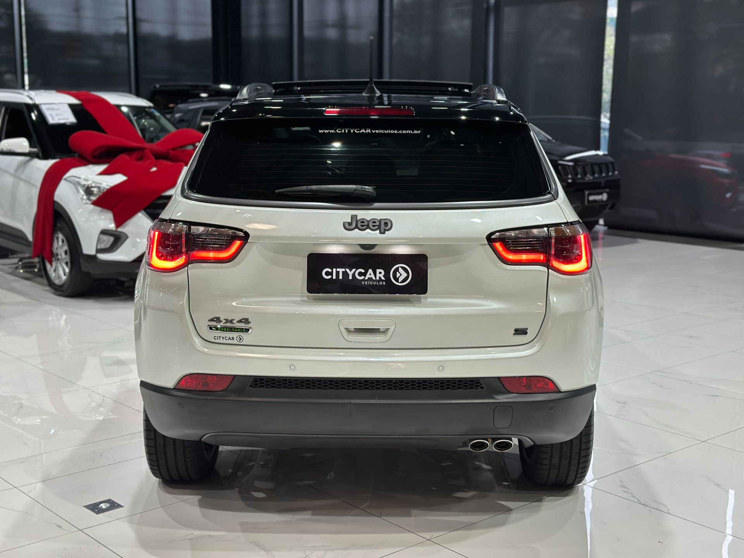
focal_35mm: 48
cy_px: 279
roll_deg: -0.3
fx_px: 1032
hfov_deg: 39.7
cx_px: 372
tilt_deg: -9.8
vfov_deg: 30.3
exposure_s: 1/120
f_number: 1.78
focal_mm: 6.86
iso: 160
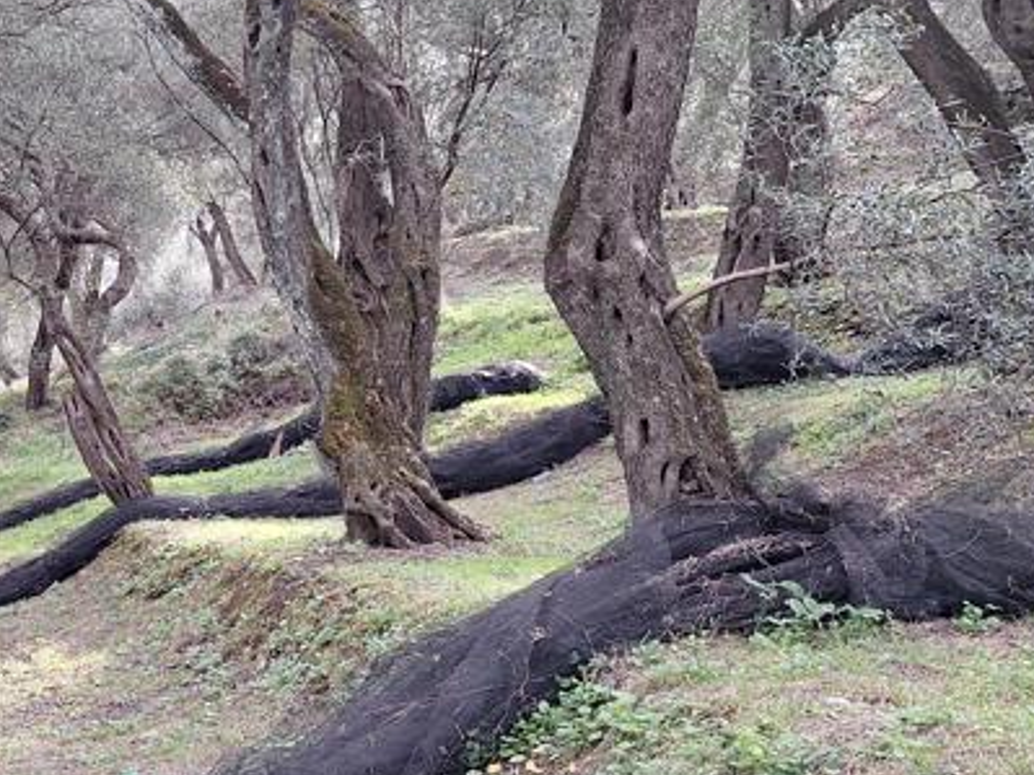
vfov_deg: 24.4
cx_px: -174
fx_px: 1762
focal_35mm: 59
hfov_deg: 28.8
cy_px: 622
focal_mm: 5.54
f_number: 1.8
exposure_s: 1/100
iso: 50
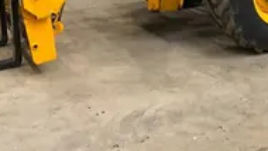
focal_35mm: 80
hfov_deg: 26.3
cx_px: 193
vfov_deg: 14.1
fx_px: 569
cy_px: -76
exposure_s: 1/60
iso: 200
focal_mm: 3
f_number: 1.8
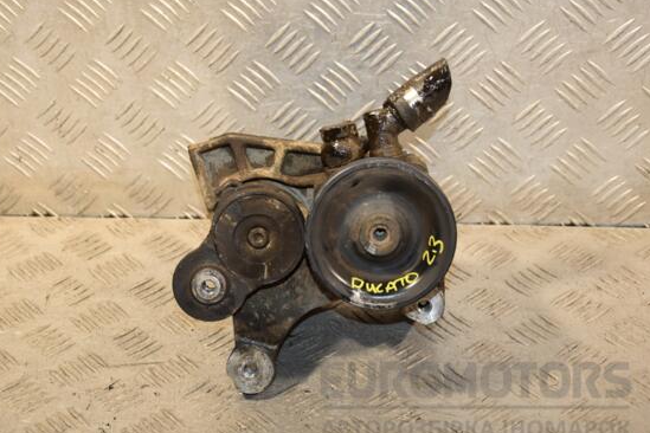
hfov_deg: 24.8
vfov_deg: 16.7
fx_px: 1480
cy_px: 222
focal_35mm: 82
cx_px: 298
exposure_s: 1/200
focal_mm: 50
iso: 800
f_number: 5
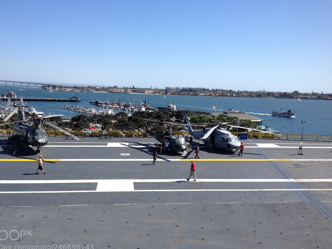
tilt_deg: -10.2
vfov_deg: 37.7
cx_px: 156
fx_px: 364
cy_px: 130
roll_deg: -1.8
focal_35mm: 38
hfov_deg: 49.0
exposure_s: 1/1623
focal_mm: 4.28
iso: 50
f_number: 2.4
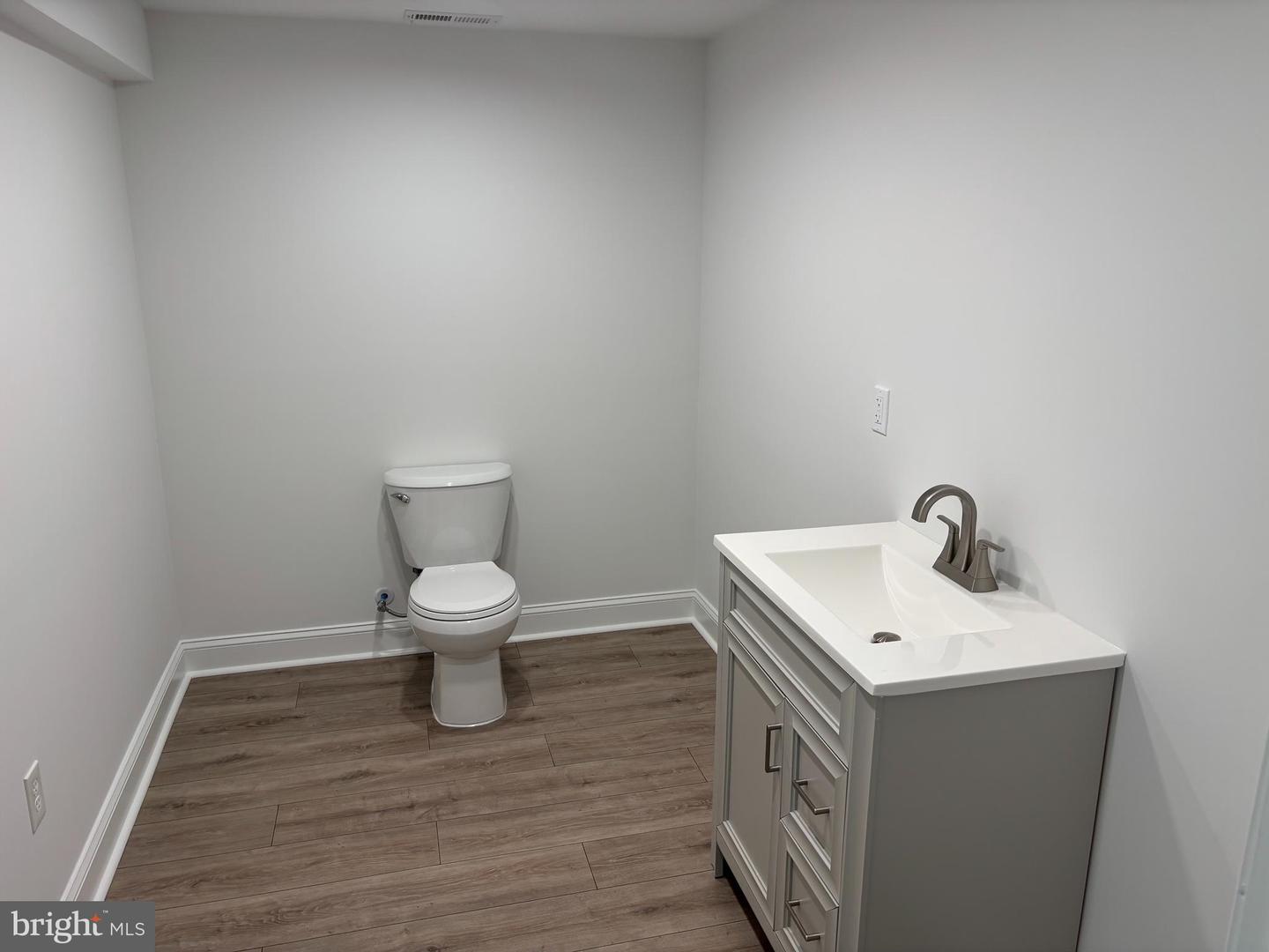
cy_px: 476
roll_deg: -0.1
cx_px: 634
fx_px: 953
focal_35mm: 26
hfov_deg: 67.3
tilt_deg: -14.3
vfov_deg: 53.1
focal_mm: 5.96
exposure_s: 1/120
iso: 80
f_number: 1.6
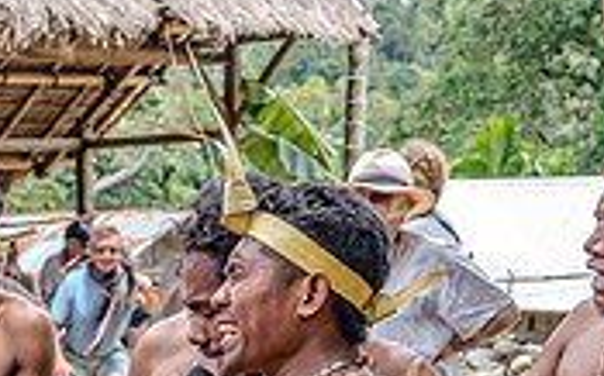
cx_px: 41
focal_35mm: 81
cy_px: 616
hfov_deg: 24.7
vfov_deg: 14.6
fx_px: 1332
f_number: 3.2
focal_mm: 24
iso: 400
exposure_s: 1/640
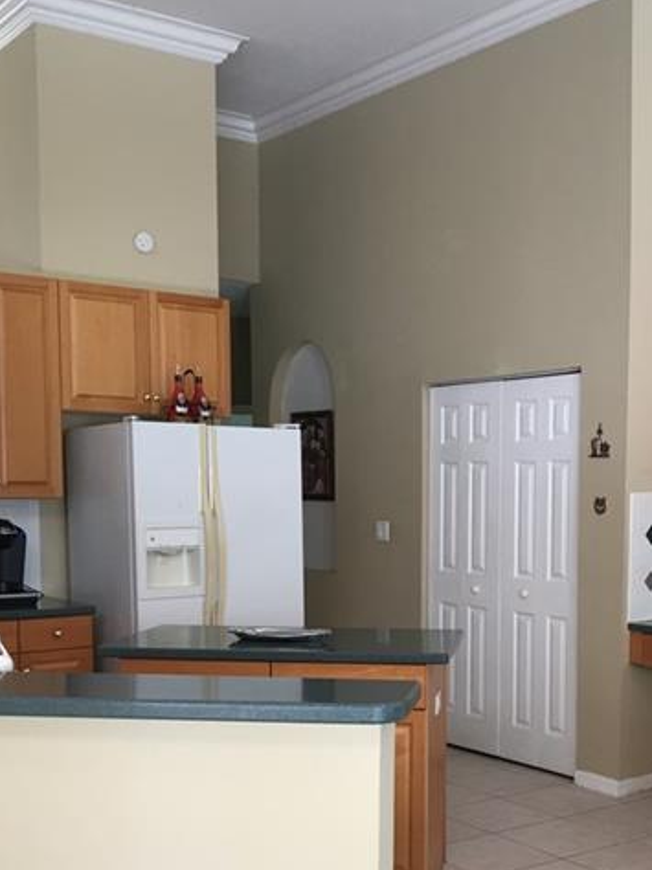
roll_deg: +1.1
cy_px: 582
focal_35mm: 47
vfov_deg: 40.0
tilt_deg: -3.7
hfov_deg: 30.8
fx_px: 1181
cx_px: 397
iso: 64
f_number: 2.2
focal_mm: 4.15
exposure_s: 1/30
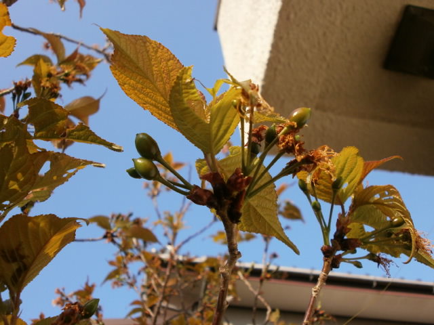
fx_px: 401
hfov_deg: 56.8
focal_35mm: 32
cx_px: 217
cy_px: 162
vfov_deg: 44.2
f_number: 3.1
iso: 100
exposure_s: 1/640
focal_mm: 5.8
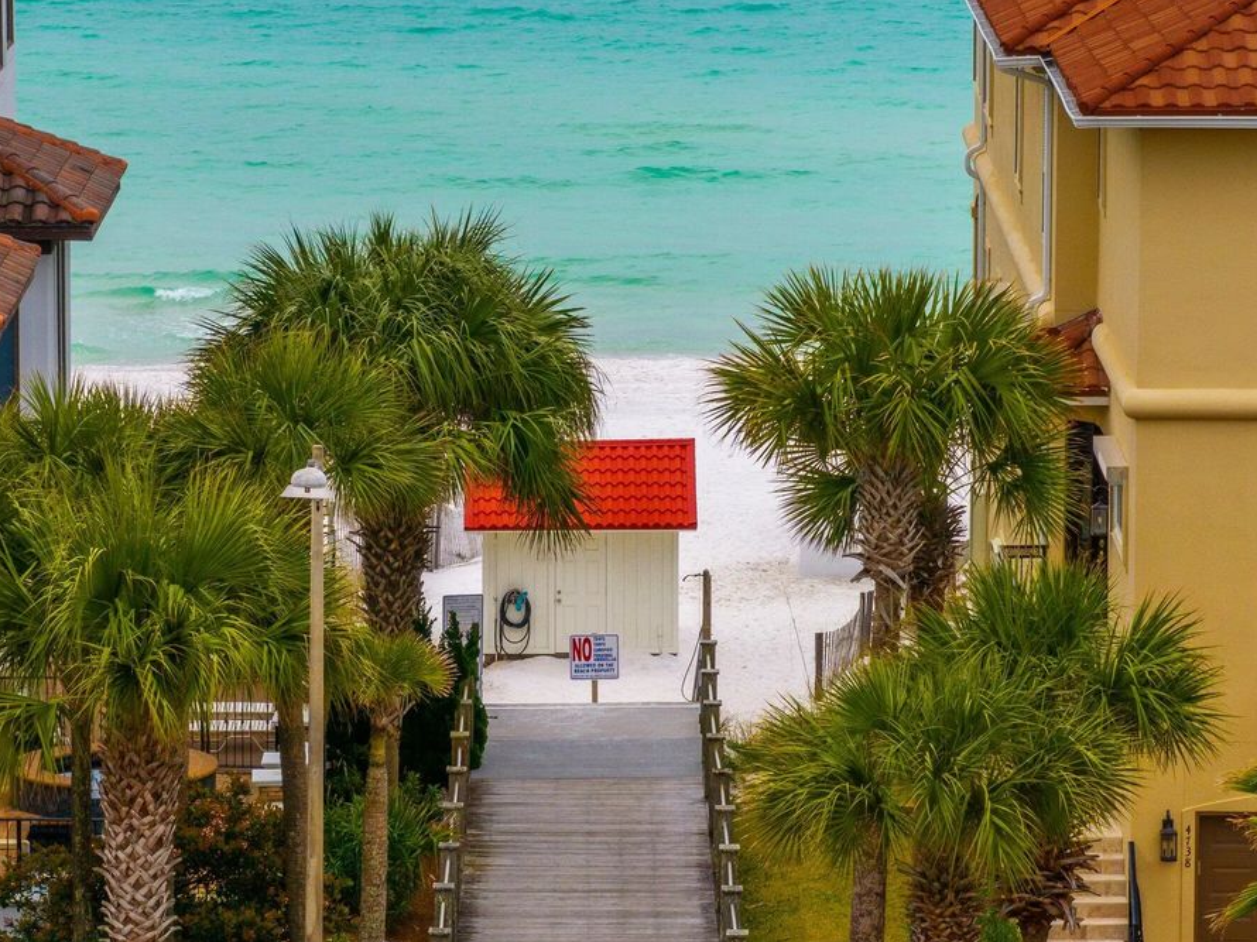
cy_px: 494
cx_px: 628
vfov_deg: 7.8
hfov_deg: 10.4
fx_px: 6934
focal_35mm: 191
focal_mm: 30.71
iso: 100
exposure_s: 1/120
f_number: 3.4
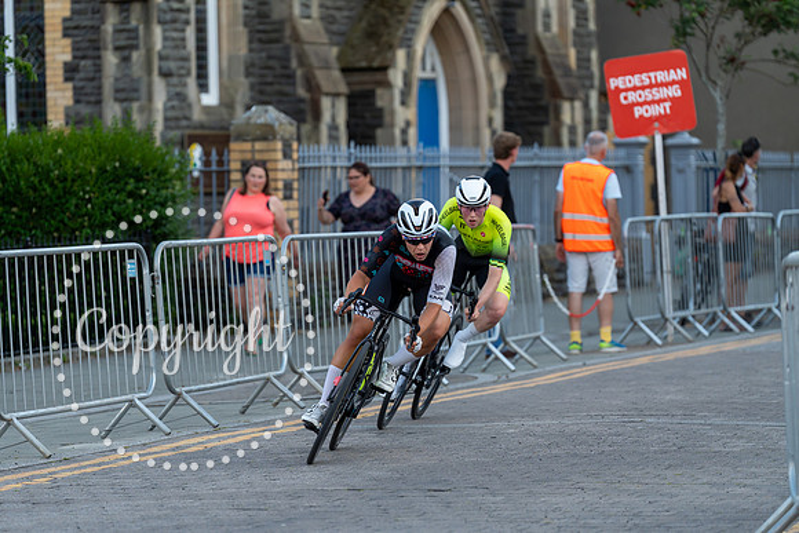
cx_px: 400
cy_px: 266
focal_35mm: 165
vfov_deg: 8.3
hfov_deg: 12.4
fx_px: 3663
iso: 640
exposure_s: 1/800
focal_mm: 165
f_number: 3.2
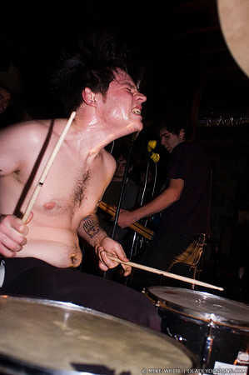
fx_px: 312
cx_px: 124
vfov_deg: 62.0
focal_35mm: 30
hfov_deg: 43.5
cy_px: 188
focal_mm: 20
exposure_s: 1/10
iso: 800
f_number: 3.2
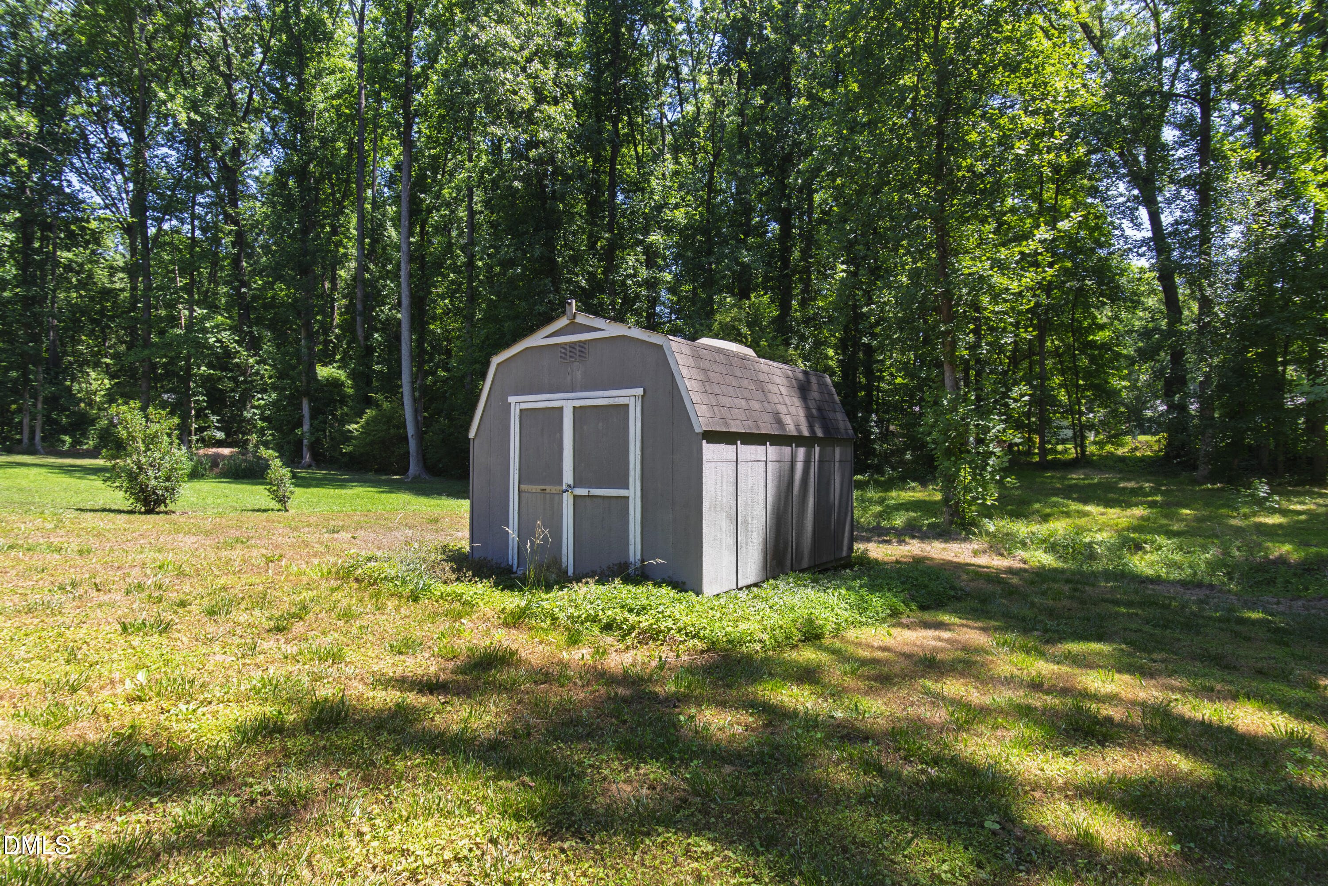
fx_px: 719
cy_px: 443
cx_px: 664
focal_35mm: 20
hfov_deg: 85.4
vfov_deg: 63.2
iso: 100
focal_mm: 13
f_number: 8
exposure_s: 1/50
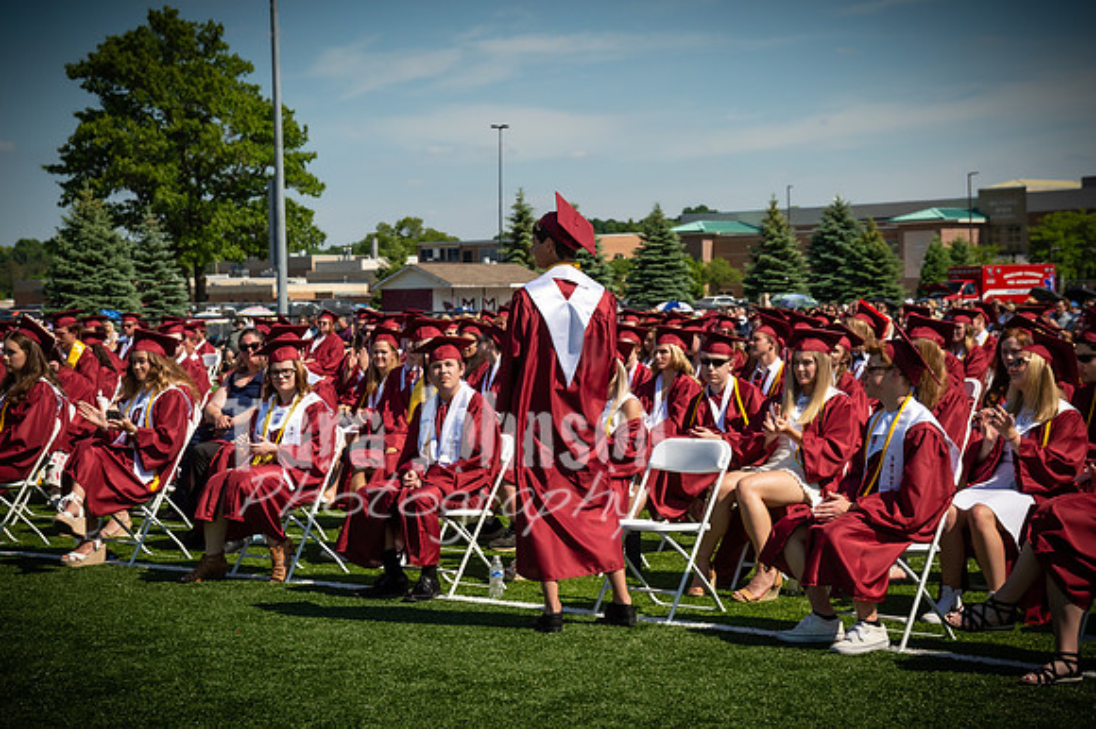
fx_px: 2282
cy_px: 364
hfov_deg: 27.0
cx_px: 548
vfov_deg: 18.2
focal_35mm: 75
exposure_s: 1/1250
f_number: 7.1
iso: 200
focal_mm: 50
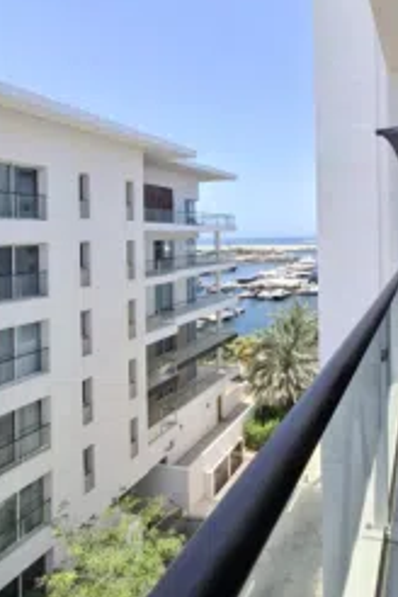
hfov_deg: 51.5
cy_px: 231
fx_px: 365
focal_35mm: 22
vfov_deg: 77.4
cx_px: 347
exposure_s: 1/729
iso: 40
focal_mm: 1.74
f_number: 2.2
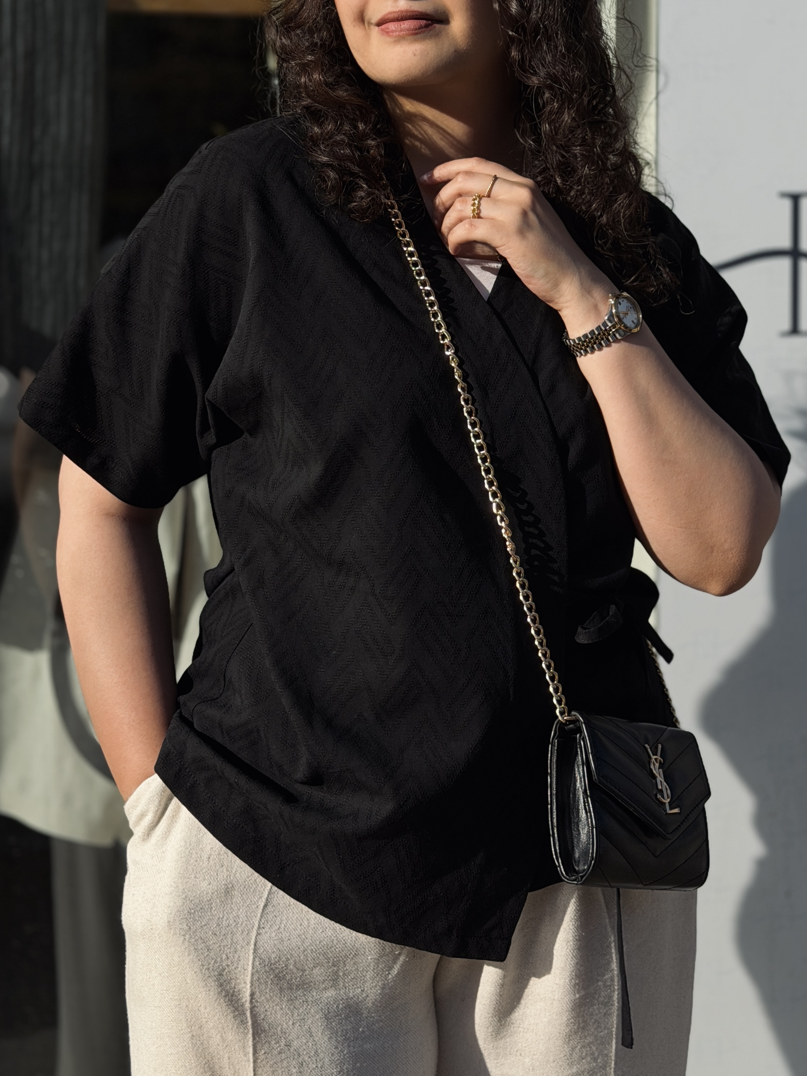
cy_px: 538
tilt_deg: -4.4
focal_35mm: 48
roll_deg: +0.6
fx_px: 1492
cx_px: 404
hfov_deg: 30.3
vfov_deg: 39.7
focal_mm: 6.76
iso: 64
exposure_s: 1/5587
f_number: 1.78
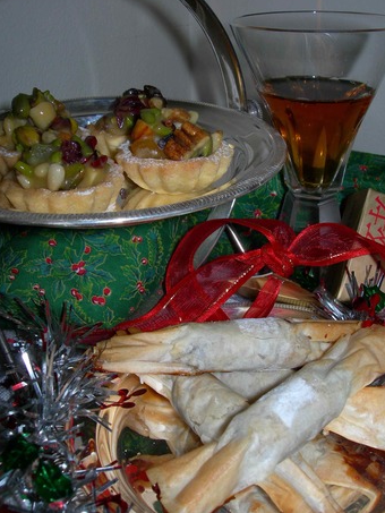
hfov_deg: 36.0
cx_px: 197
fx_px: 593
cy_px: 260
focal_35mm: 40
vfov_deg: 46.8
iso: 50
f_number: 4.8
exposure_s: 1/60.1
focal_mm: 7.8
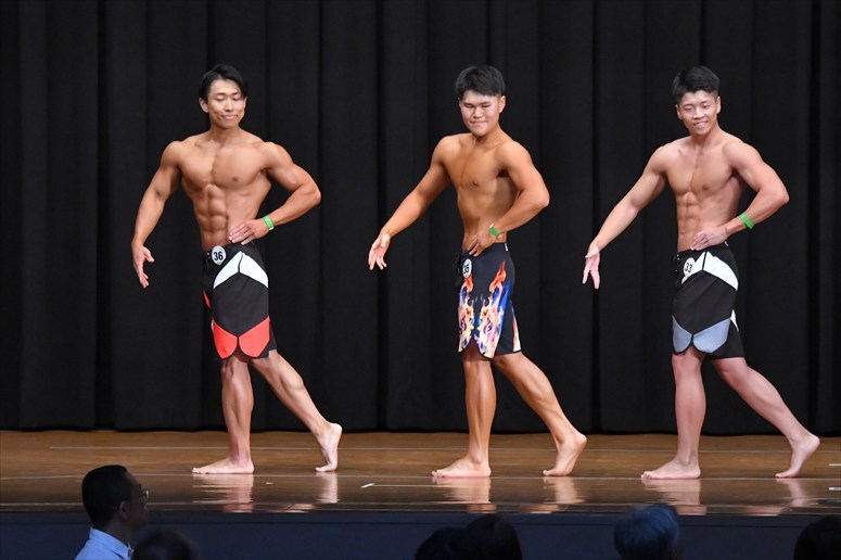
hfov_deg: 10.2
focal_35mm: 202
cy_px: 280
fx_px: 4717
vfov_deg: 6.8
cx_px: 420
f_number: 5.6
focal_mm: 135
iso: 8000
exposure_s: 1/400
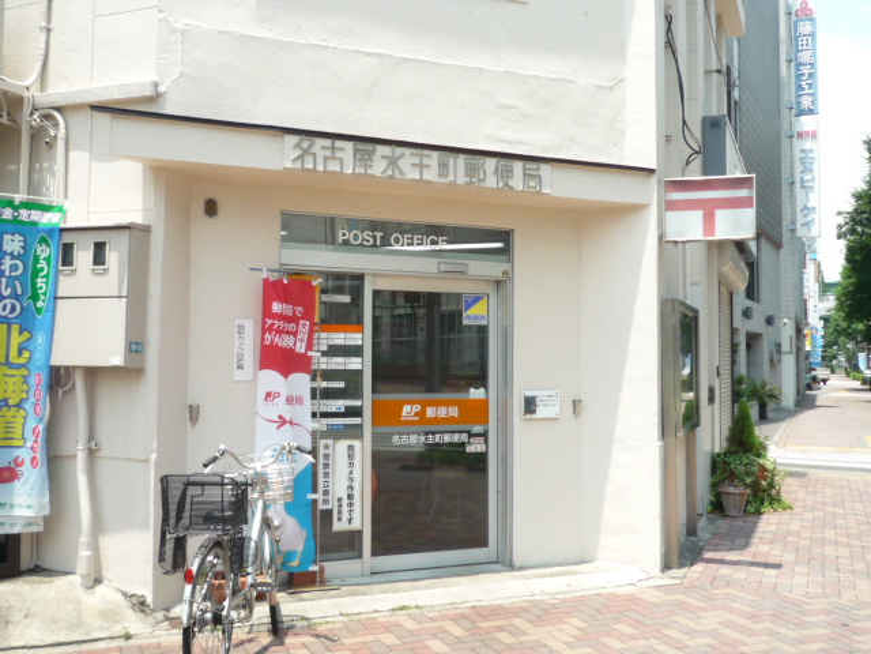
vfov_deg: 38.7
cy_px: 327
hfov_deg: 50.1
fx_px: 931
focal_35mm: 37
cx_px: 436
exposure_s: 1/500
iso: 100
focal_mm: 4.4
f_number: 3.2
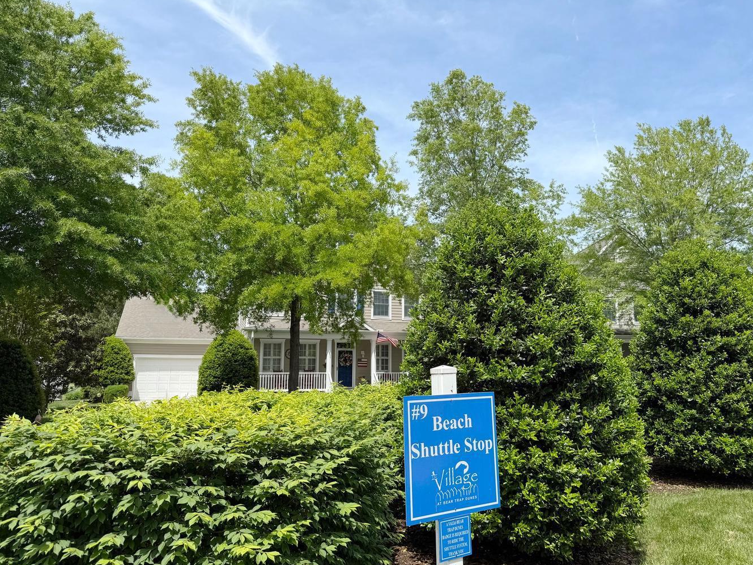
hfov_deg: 67.2
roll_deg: -0.3
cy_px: 302
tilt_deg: +5.6
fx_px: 566
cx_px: 407
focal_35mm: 26
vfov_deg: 53.0
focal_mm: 6.76
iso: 80
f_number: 1.78
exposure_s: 1/3759
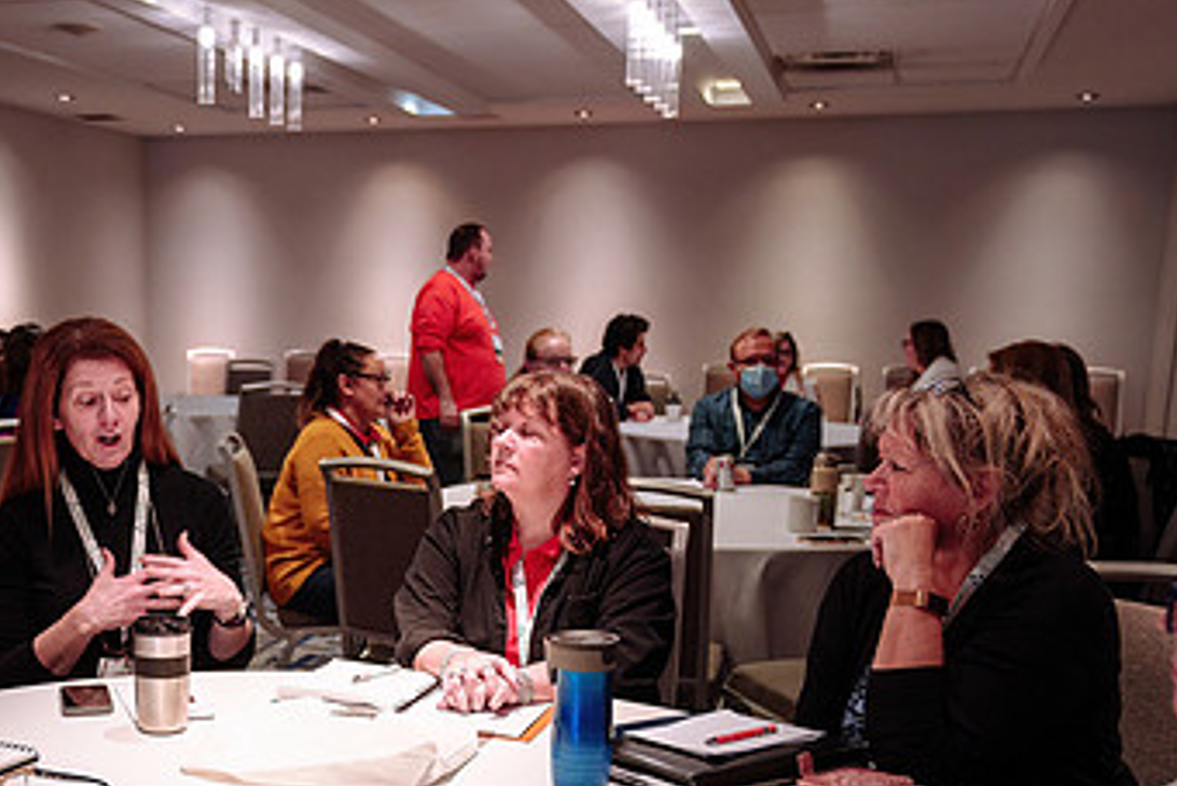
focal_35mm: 44
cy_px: 598
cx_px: 312
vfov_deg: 30.0
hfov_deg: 43.2
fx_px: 1439
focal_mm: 24
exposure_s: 1/125
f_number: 2.8
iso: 1000
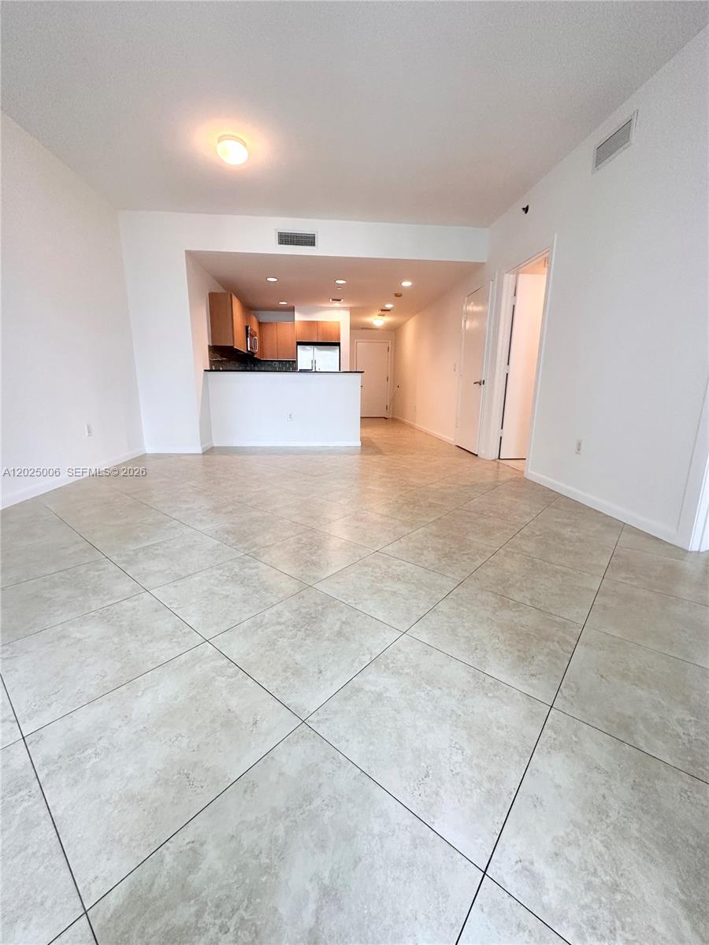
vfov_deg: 102.1
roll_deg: -0.9
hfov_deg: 85.7
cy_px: 472
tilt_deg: -12.8
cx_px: 354
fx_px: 382
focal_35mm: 14
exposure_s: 1/120
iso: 200
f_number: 2.2
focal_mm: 2.22
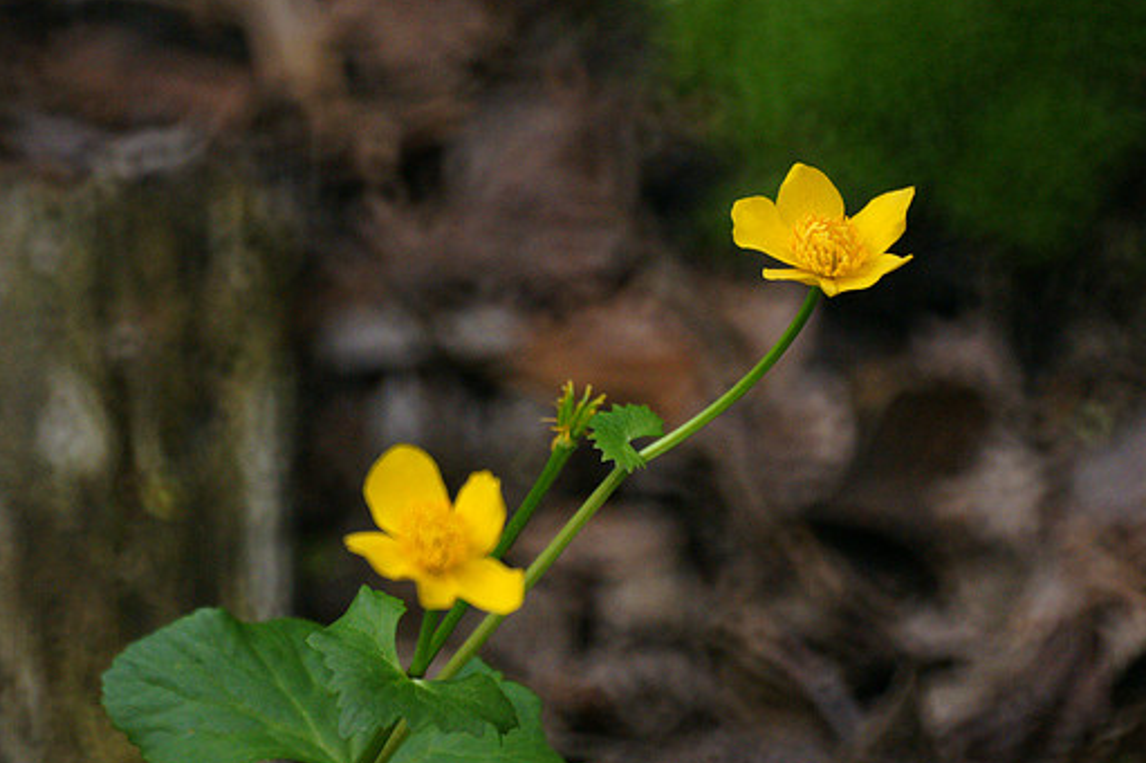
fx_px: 27104
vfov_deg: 1.6
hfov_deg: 2.4
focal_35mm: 852
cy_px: 403
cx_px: 594
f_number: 8
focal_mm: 500
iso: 1600
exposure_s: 1/500
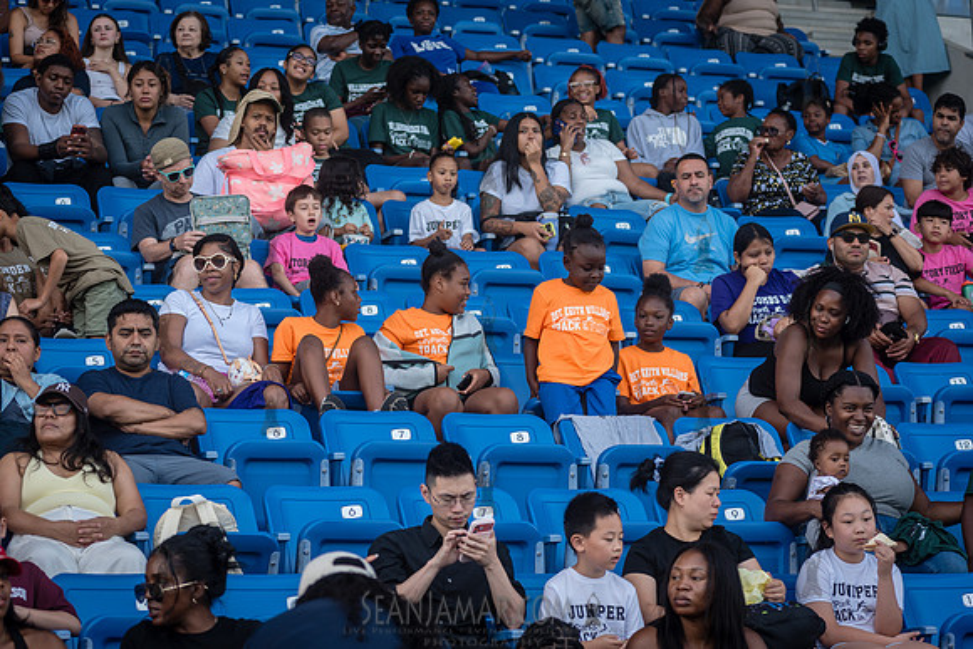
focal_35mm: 115
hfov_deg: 17.8
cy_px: 324
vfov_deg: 11.9
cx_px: 486
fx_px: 3104
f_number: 4
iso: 125
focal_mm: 112
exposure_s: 1/200
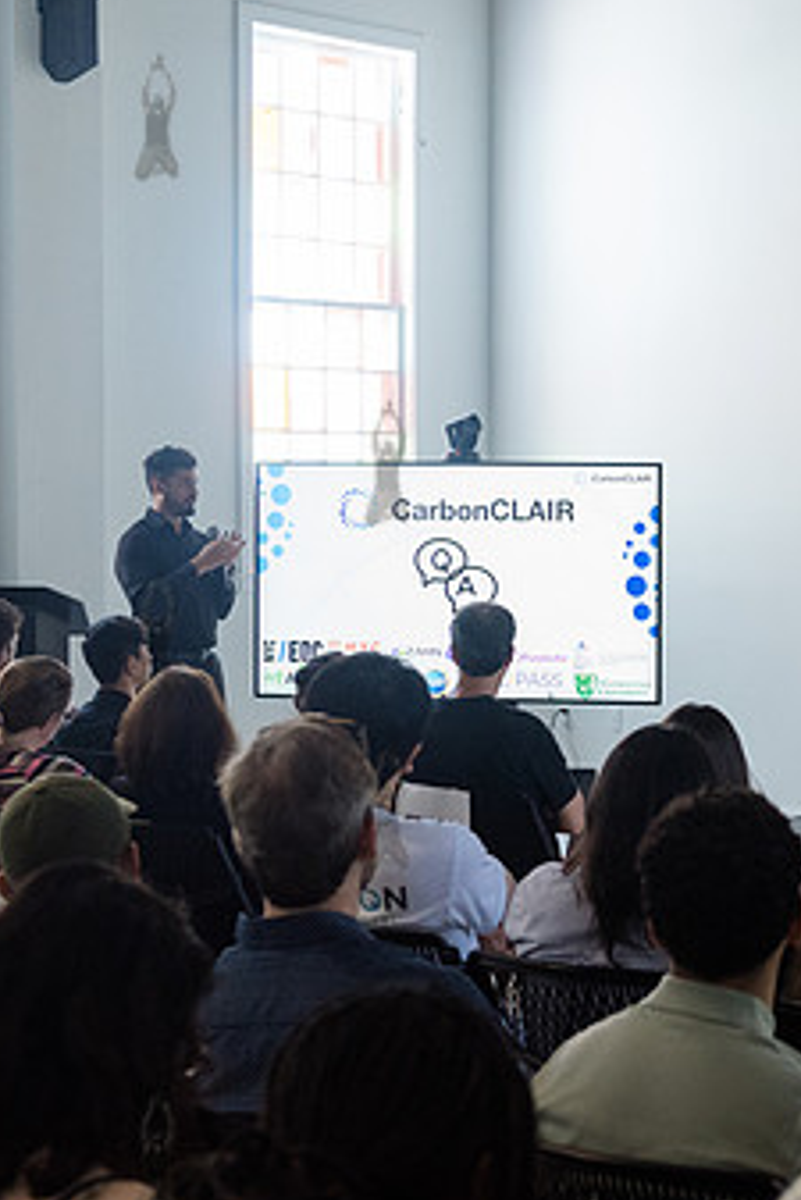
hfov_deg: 16.5
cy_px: 615
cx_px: 816
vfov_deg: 25.0
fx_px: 2700
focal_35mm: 81
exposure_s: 1/320
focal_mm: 45
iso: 4000
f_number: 4
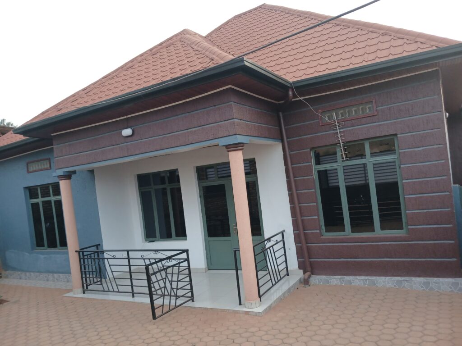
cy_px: 173
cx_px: 231
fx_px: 360
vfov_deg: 51.4
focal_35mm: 27
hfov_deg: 65.3
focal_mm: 3.98
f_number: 1.8
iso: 100
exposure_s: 1/50
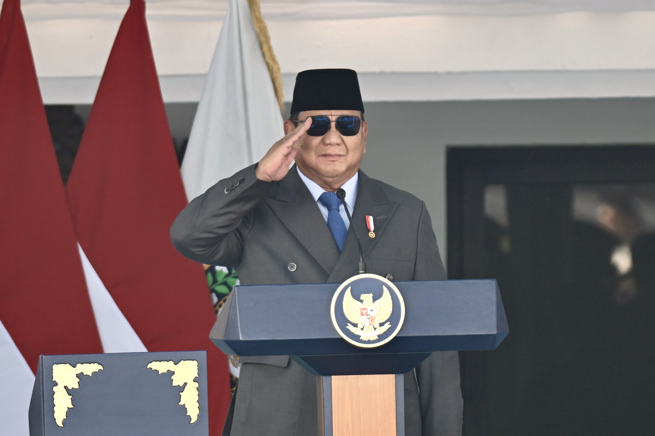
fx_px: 14460
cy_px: 218
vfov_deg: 1.7
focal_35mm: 795
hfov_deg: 2.6
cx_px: 328
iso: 250
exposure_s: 1/125
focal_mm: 530
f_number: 6.3
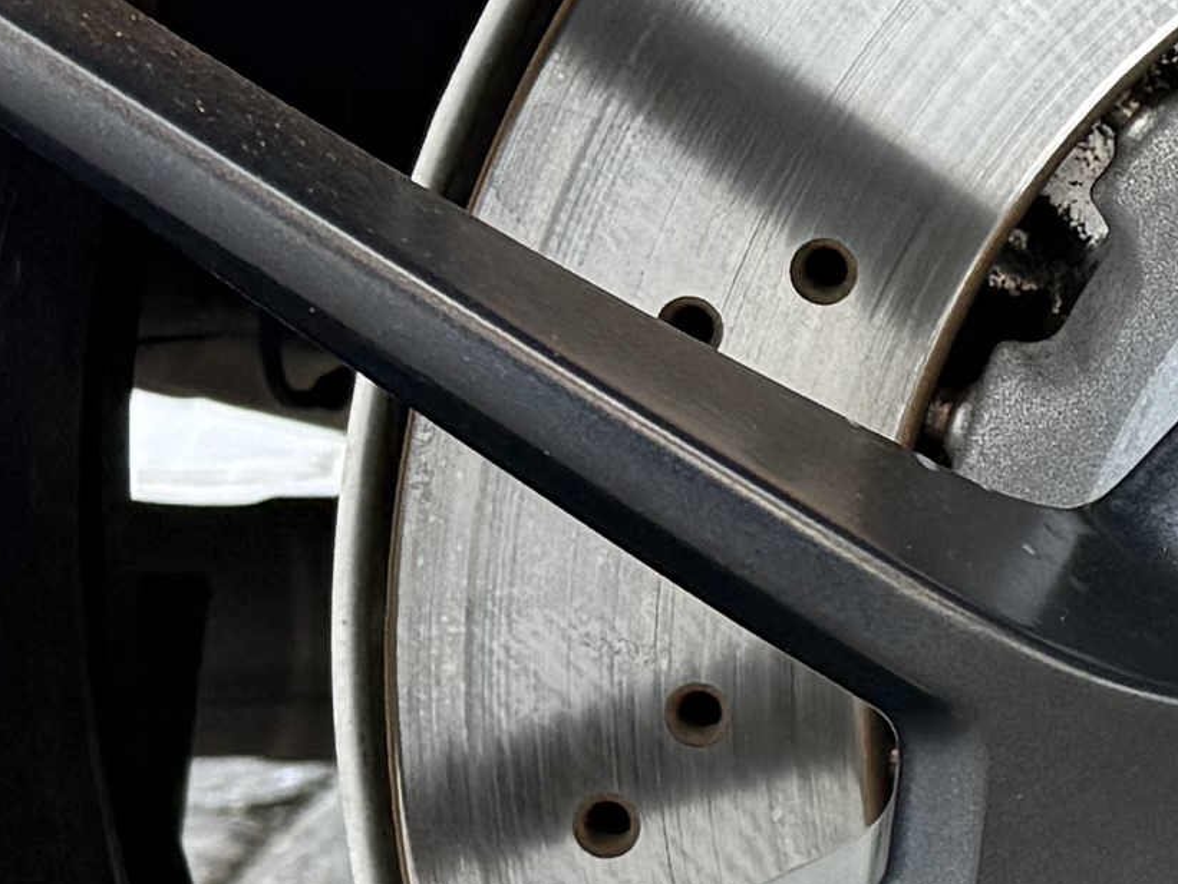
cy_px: 545
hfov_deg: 11.6
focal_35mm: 167
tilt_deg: -14.3
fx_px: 5684
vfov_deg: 8.9
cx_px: 1468
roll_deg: -2.1
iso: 200
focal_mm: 6.76
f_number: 1.78
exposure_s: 1/119
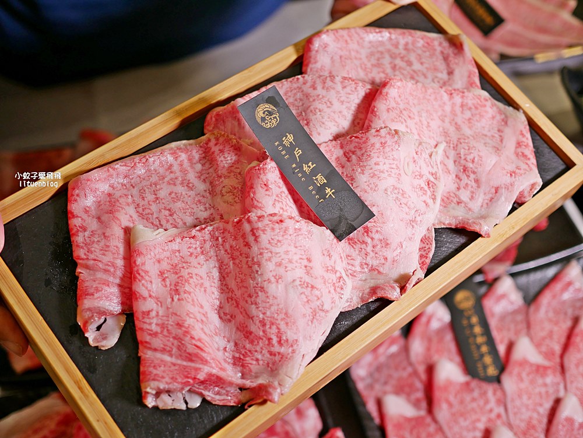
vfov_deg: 29.1
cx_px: 292
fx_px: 843
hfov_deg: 38.2
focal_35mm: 50
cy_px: 219
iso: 200
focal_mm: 25
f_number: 1.8
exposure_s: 1/100
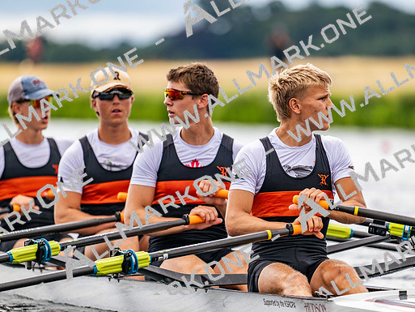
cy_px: 156
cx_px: 228
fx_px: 5216
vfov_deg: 3.4
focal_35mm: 435
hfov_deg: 4.6
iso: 360
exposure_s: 1/2500
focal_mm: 400
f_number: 4.5
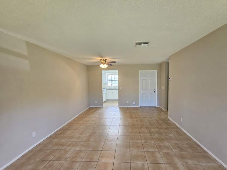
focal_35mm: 14
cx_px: 122
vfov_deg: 85.6
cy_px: 89
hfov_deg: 101.9
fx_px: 92
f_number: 2.2
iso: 200
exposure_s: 1/60
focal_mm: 2.2
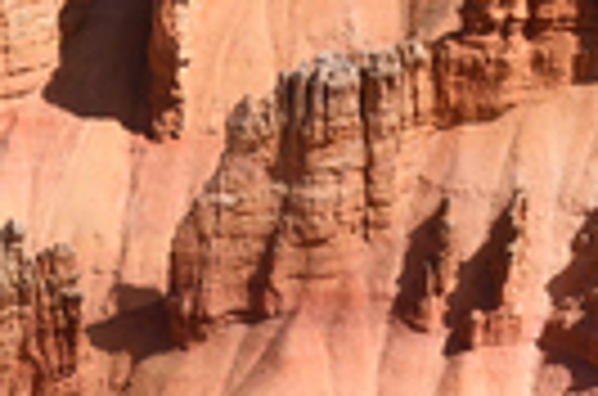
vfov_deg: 6.6
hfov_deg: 9.7
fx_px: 3430
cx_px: -225
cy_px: 308
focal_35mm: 207
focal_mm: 32.9
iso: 80
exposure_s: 1/250
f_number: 7.1
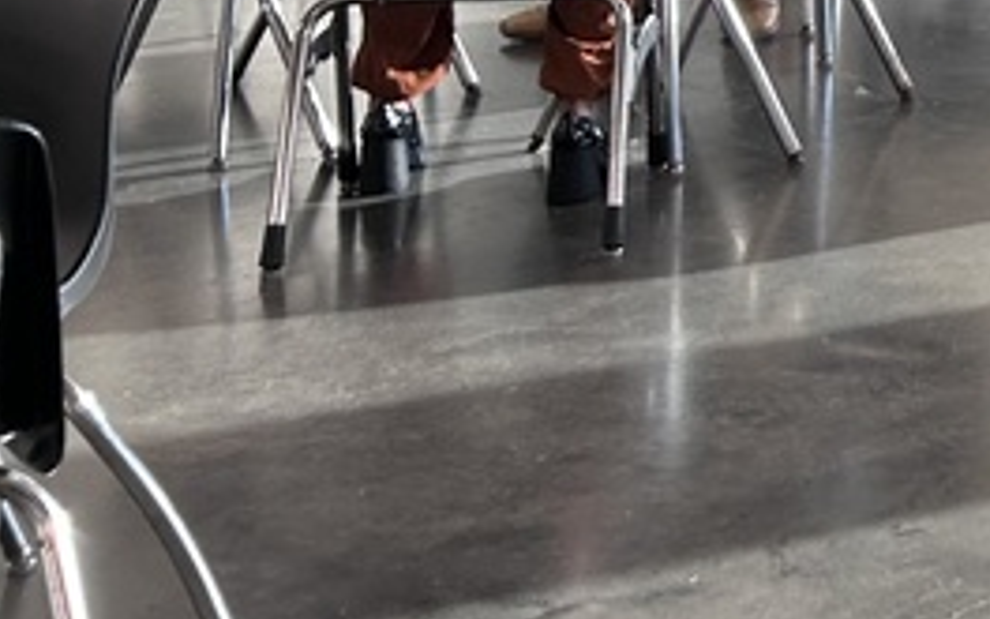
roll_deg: +0.8
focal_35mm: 107
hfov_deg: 16.4
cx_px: 1774
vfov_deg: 11.3
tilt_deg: -2.6
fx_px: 2887
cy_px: -540
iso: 40
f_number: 1.5
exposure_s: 1/121
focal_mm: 5.7
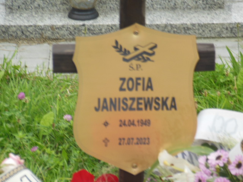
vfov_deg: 5.9
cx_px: 122
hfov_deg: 7.9
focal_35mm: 250
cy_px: 91
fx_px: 1755
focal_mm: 45
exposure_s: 1/200
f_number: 5.8
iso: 125
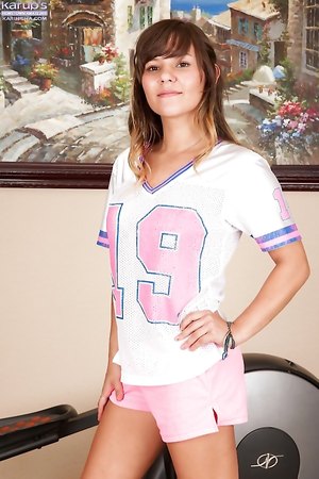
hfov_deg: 19.5
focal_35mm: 70
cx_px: 160
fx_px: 930
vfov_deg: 28.8
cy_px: 240
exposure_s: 1/160
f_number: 16
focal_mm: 70
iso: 320
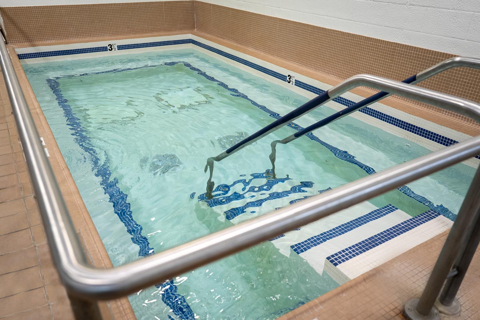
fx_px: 347
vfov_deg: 49.6
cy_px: 160
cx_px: 240
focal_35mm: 26
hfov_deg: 69.4
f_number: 2.8
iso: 800
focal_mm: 26
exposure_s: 1/200
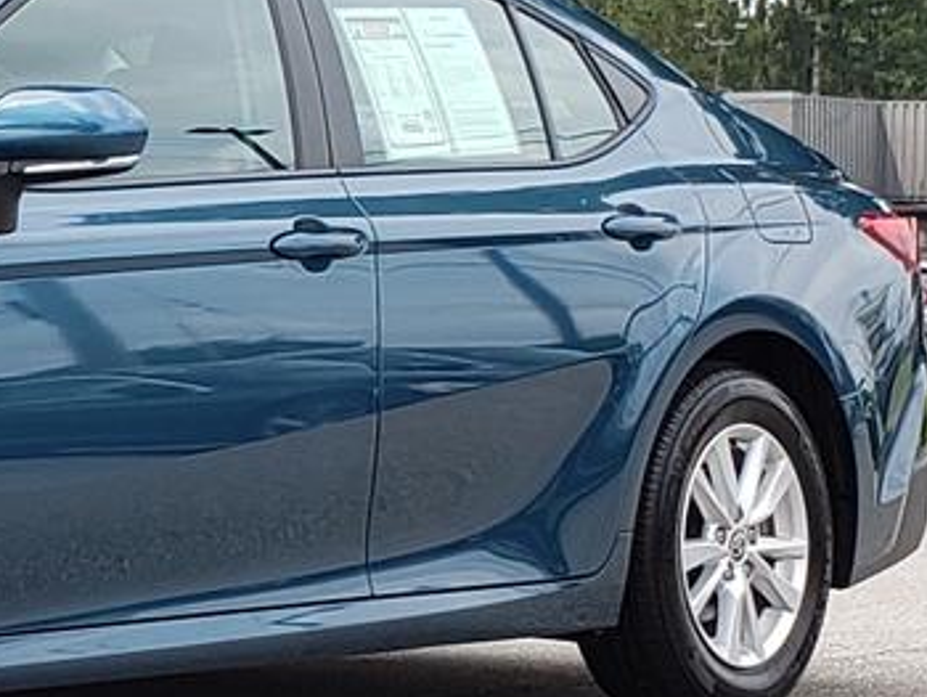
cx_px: -313
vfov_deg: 19.4
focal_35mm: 76
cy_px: 347
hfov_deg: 22.6
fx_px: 2037
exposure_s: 1/463
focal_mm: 4.3
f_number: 2.4
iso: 50
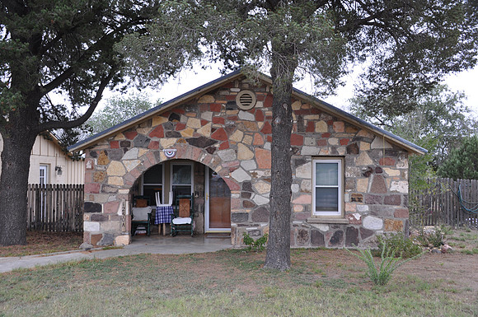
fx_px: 517
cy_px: 158
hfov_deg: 49.6
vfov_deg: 34.1
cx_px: 239
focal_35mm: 39
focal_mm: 26
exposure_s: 1/50
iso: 200
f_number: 7.1
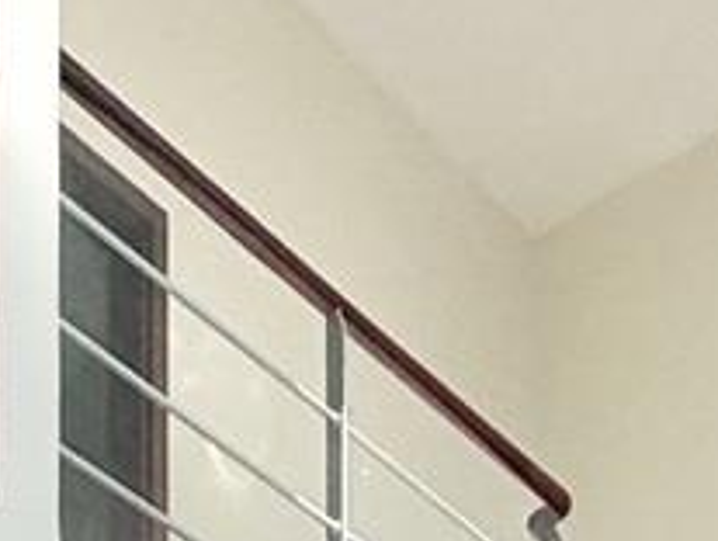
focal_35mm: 108
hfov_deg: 17.9
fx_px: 2244
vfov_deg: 9.4
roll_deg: +0.0
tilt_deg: -0.1
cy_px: 1821
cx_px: 49
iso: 100
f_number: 2.2
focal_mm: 2.22
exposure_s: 1/121
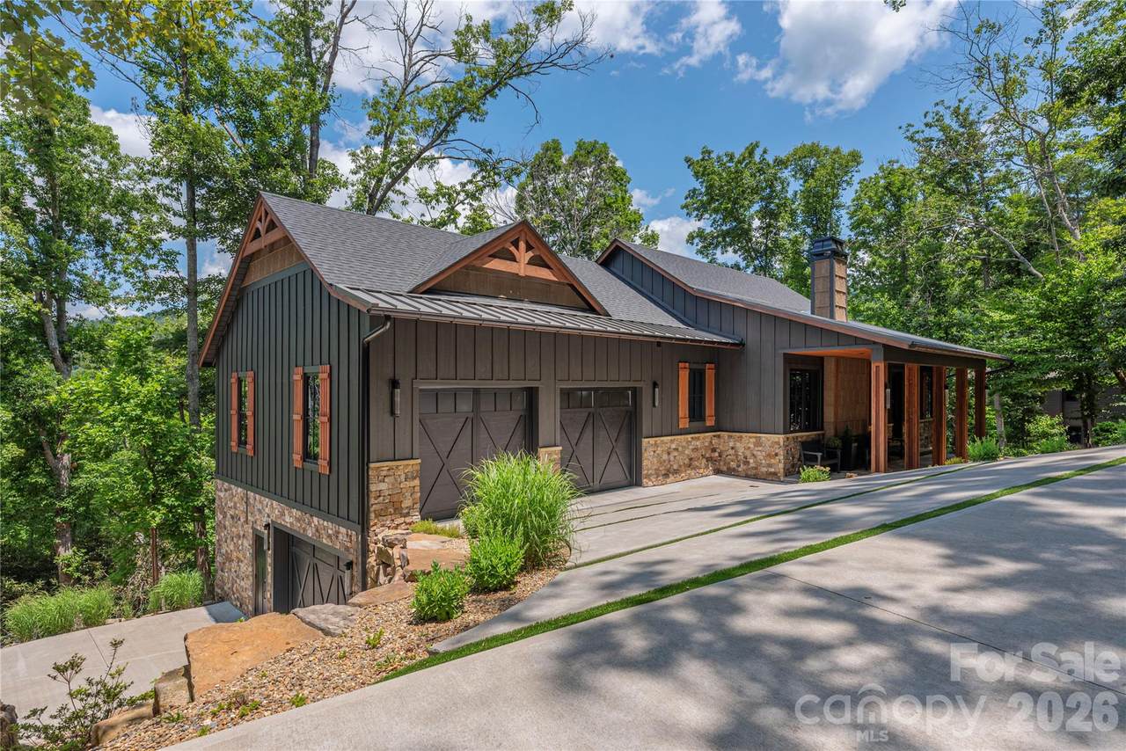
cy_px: 376
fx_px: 594
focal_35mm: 19
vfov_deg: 64.6
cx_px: 563
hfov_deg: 86.9
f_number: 8
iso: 320
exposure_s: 1/1000
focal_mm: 19
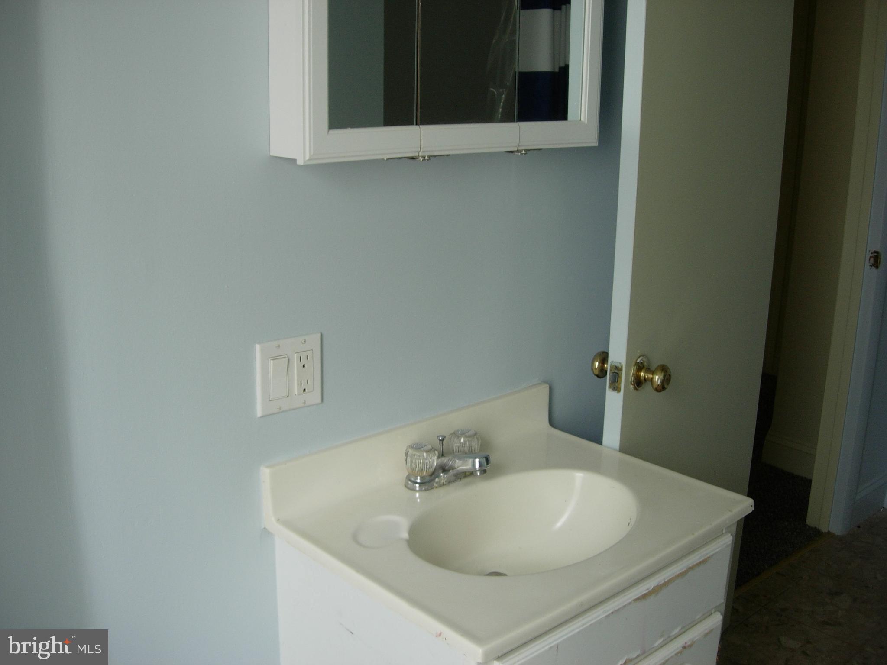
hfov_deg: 49.0
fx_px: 974
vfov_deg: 37.7
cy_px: 332
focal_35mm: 38
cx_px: 444
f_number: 2.8
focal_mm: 7.8
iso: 64
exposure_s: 1/55.3
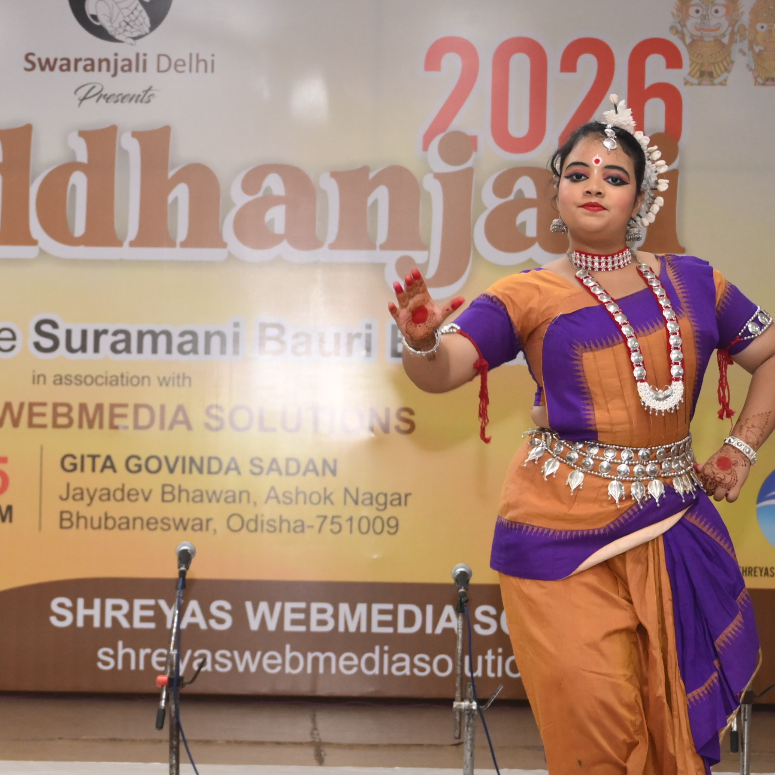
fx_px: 3040
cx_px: 146
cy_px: 411
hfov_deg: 14.4
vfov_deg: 14.5
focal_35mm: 120
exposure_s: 1/200
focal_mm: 43
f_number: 4
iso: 2000
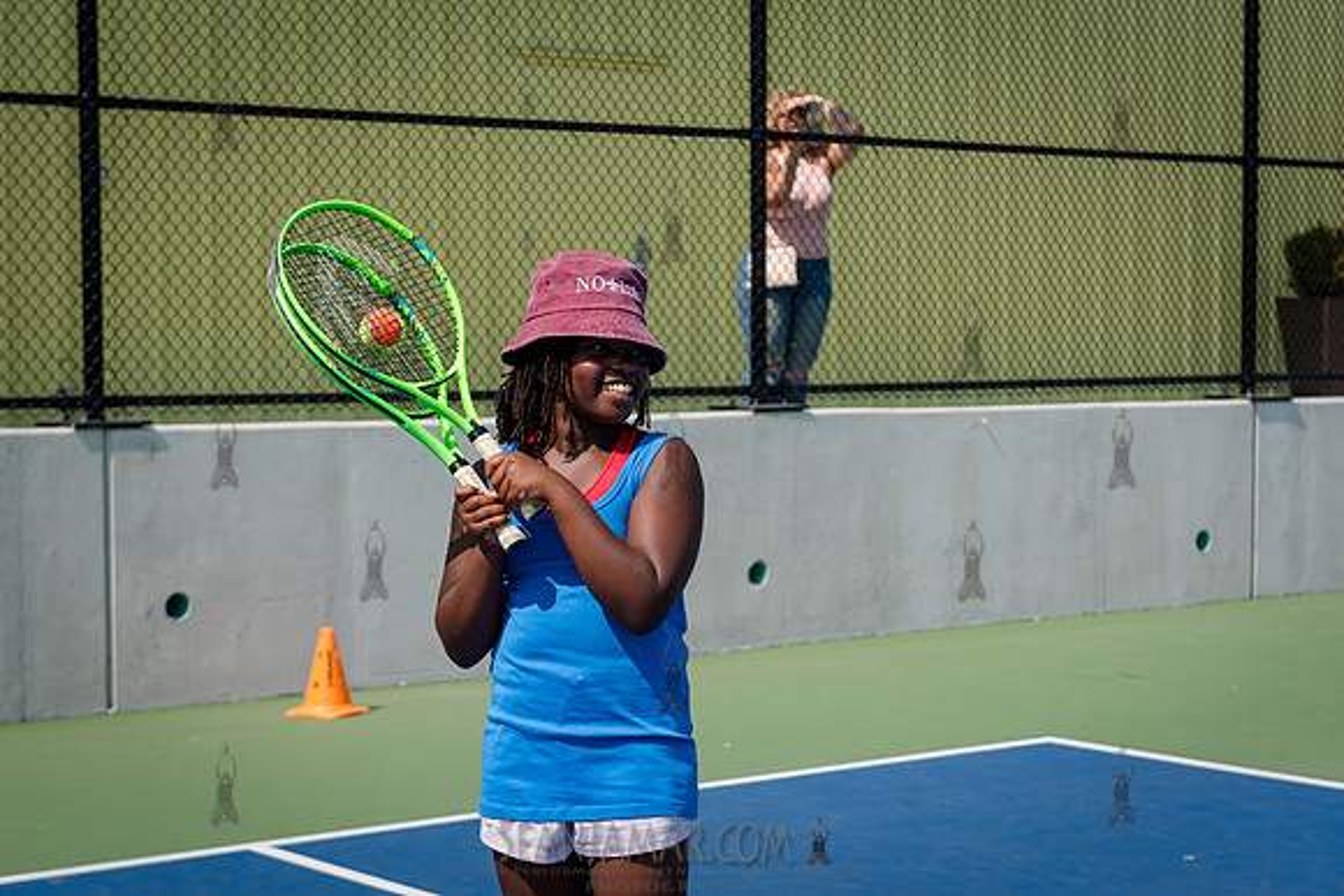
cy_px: 499
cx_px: 666
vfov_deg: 17.6
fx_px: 2898
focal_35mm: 78
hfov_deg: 26.1
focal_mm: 60
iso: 320
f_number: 4.5
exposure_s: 1/2000
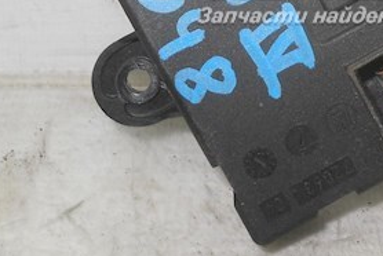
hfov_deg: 20.3
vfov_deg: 13.7
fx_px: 1044
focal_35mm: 98
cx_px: 355
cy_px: -23
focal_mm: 6.72
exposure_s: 1/30
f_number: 5.5
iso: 80
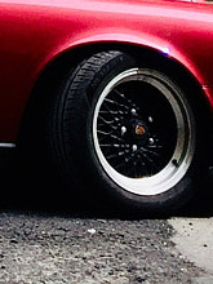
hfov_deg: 6.6
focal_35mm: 211
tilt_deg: +4.6
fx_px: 1731
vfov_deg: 8.6
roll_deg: -1.6
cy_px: -378
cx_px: -328
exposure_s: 1/476
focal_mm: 4.15
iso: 32
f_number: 2.2
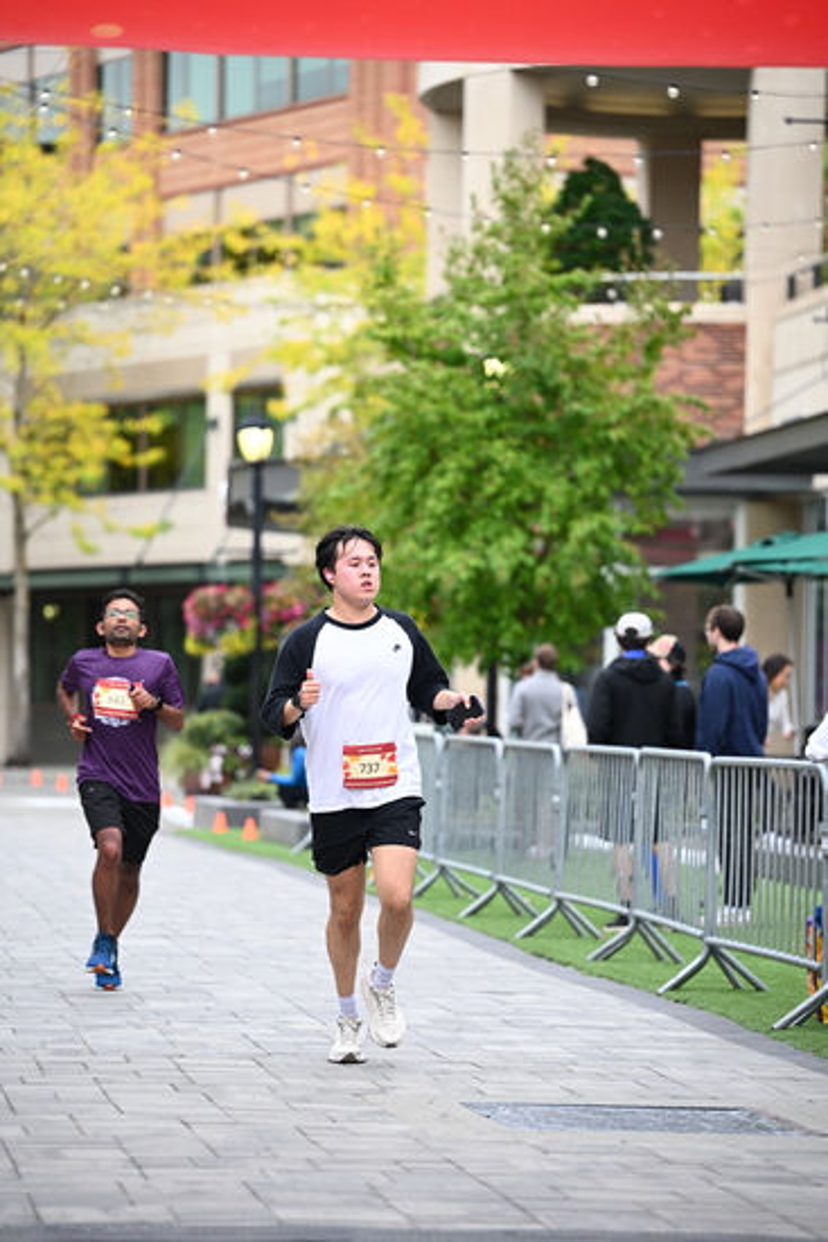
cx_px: 414
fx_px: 4482
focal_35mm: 130
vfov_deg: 15.8
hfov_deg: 10.6
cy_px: 621
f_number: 2.8
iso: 640
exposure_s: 1/1600
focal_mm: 130
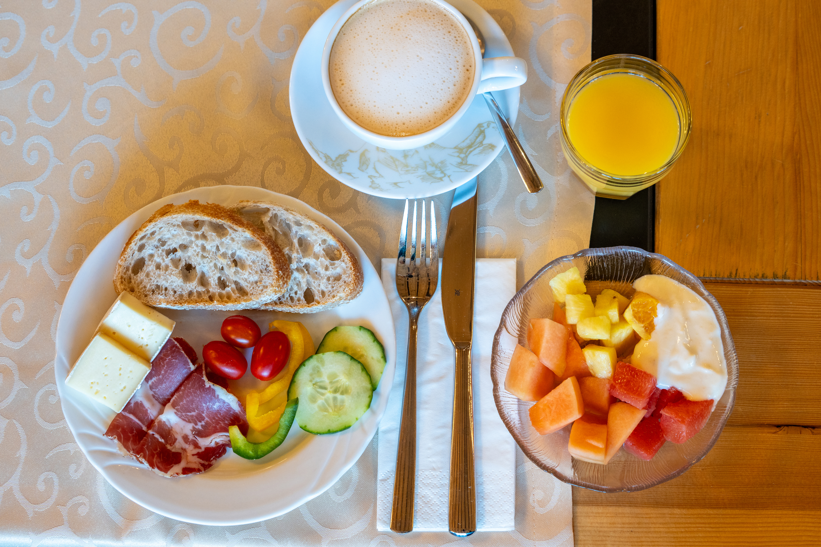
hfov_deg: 28.8
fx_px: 1596
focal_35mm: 70
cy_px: 274
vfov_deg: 19.5
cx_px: 410
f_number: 5.6
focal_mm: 70
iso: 1000
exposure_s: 1/60
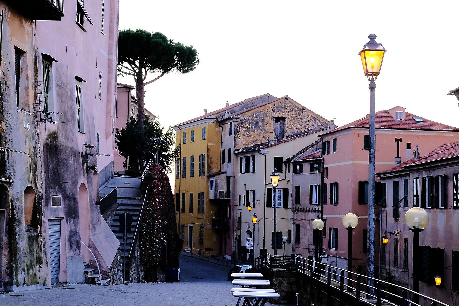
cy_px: 132
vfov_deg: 22.2
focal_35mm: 61
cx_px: 208
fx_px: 778
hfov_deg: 32.9
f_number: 5.6
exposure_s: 1/60
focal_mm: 23
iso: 1600
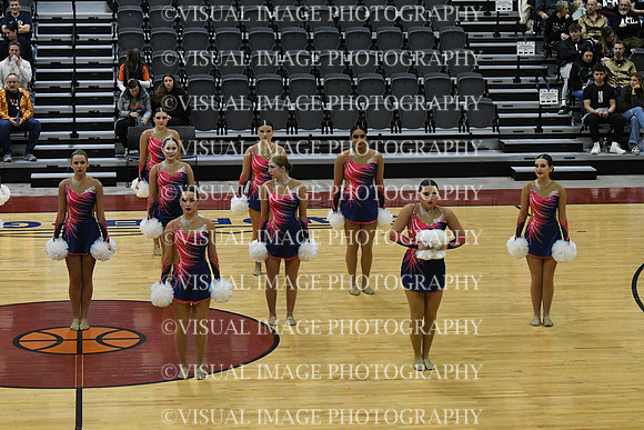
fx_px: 1879
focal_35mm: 105
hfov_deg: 19.5
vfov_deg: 13.0
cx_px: 322
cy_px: 215
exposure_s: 1/500
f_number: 4
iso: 4000
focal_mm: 70
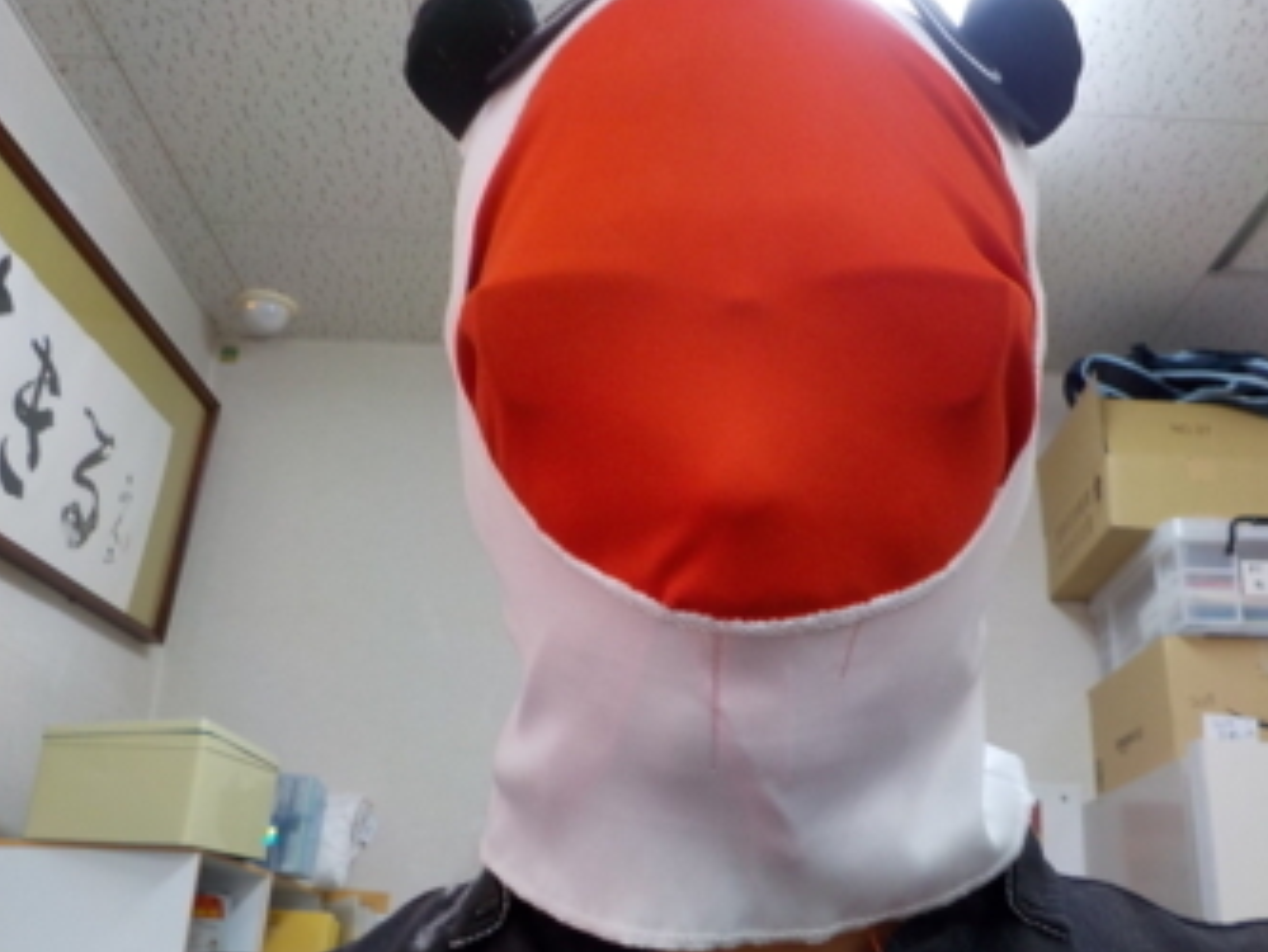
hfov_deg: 51.2
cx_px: 720
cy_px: 468
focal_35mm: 36
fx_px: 1319
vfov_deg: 39.7
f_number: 3.3
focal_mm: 4.1
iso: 160
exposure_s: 1/30
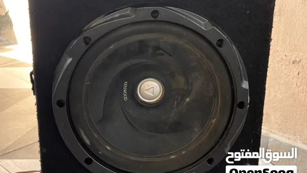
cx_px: 152
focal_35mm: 29
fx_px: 236
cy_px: 77
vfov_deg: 40.2
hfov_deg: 66.0
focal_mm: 5.7
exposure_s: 1/121
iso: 100
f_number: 1.5
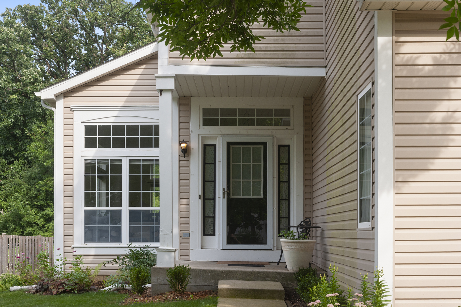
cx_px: 230
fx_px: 665
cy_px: 154
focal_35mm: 52
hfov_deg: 38.2
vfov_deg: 26.0
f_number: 8
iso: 400
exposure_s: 1/500
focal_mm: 52
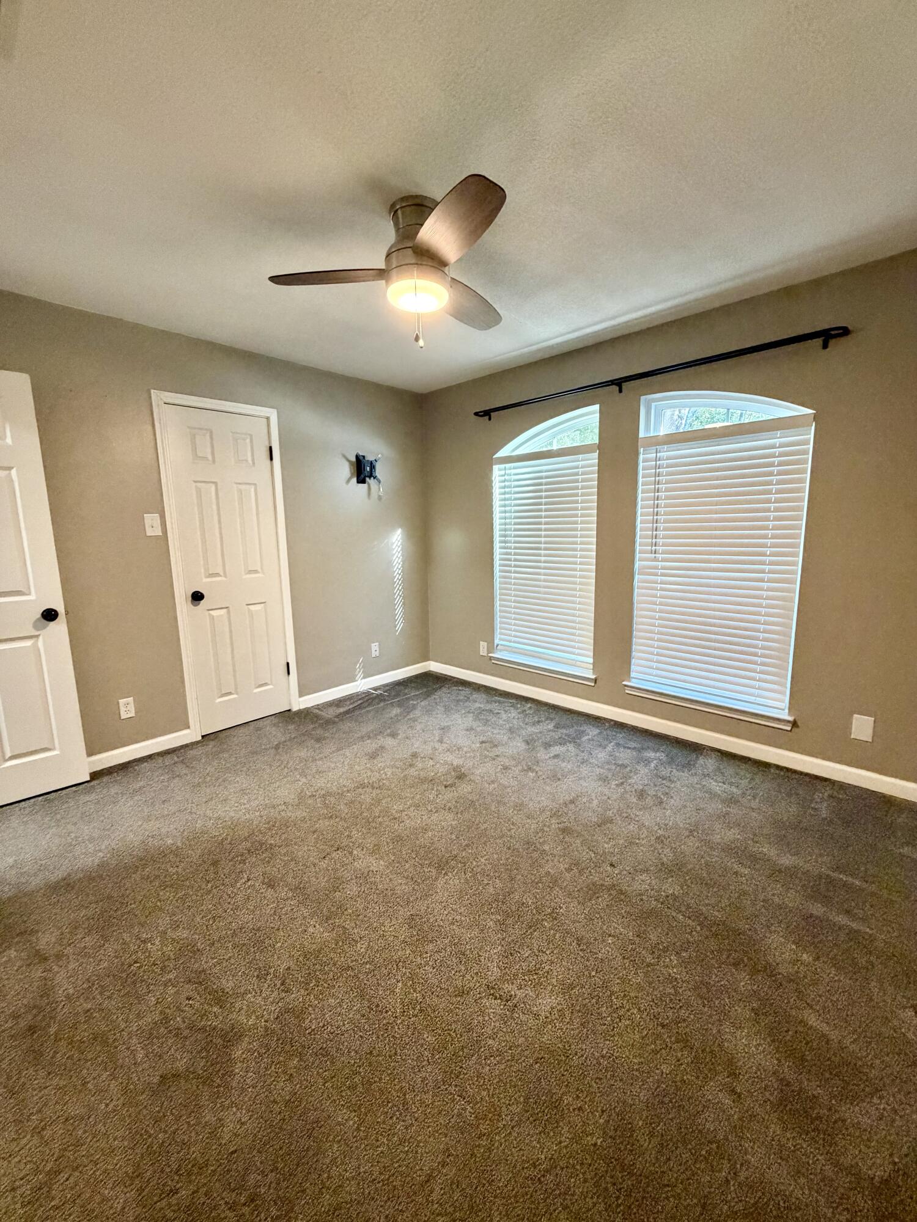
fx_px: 494
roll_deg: +0.9
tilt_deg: -8.9
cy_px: 611
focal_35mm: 14
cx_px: 458
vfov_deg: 102.1
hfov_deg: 85.7
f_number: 2.2
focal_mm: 2.22
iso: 500
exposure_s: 1/60
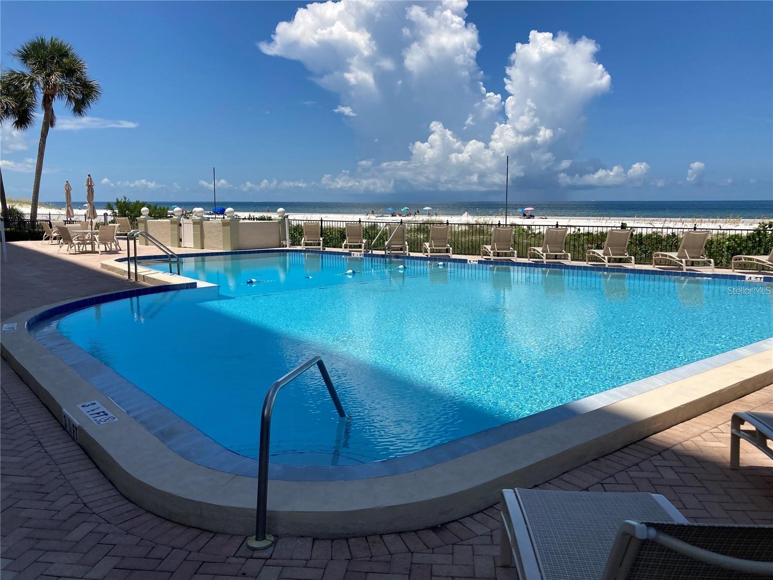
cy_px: 290
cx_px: 386
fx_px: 625
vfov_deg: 49.7
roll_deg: +0.4
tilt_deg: -7.6
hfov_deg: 63.4
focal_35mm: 28
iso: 25
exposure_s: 1/4049
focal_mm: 3.99
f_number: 1.8
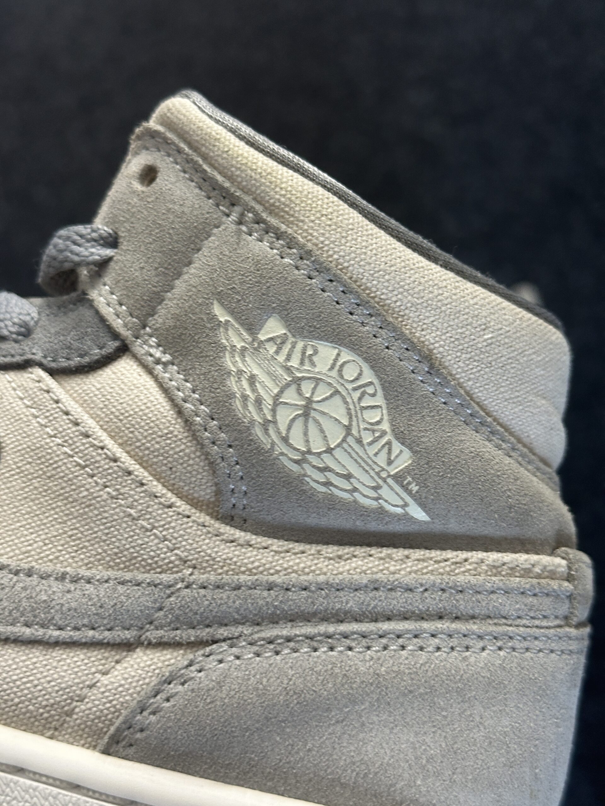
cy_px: 403
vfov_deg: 39.7
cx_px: 302
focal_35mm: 48
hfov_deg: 30.3
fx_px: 1119
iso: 200
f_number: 1.78
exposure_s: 1/33
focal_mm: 6.86
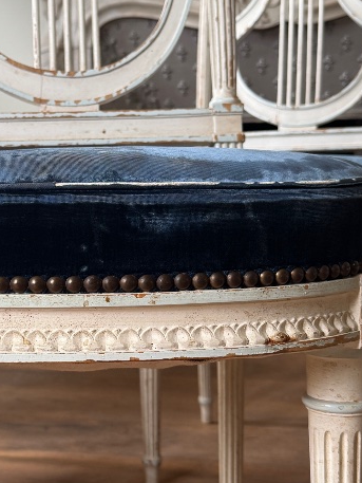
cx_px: 74
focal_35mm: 63
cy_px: 249
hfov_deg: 23.0
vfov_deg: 30.7
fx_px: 878
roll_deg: +0.8
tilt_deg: -5.2
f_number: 1.78
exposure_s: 1/121
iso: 160
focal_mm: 6.76
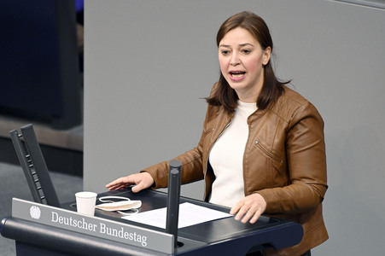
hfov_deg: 4.9
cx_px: 192
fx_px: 4488
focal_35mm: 420
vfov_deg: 3.3
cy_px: 128
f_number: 5.6
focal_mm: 420
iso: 8000
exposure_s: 1/250
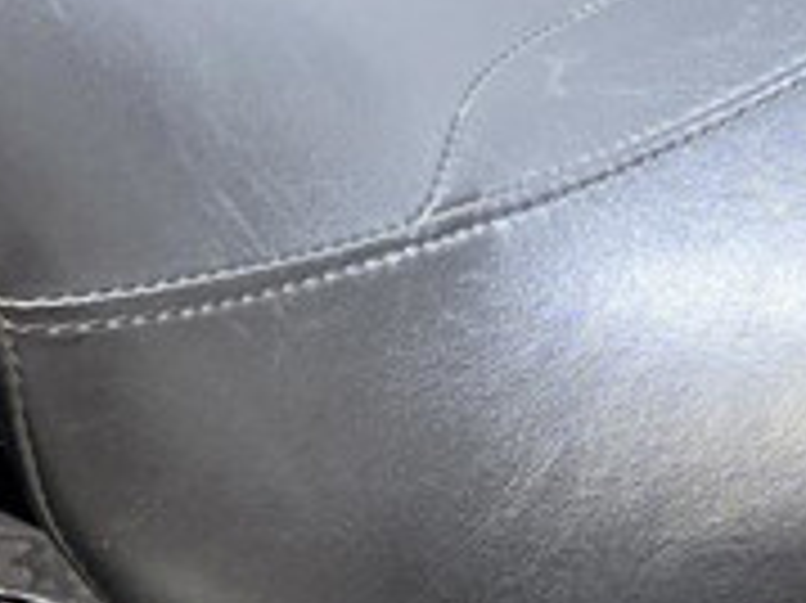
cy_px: 382
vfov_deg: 9.6
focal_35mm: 155
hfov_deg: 12.3
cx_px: 1128
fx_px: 3607
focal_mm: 5.96
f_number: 1.6
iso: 125
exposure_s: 1/120
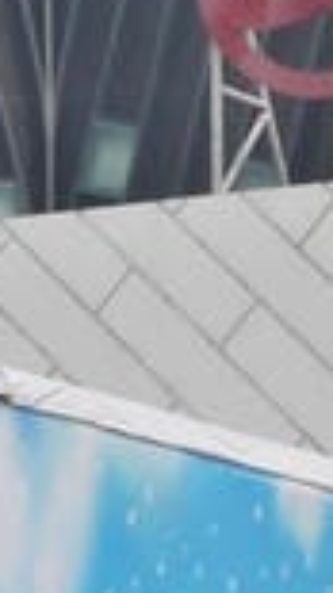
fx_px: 6101
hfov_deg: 3.1
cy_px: 73
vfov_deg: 5.6
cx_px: 218
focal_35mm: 388
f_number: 10
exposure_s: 1/400
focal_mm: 23
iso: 160
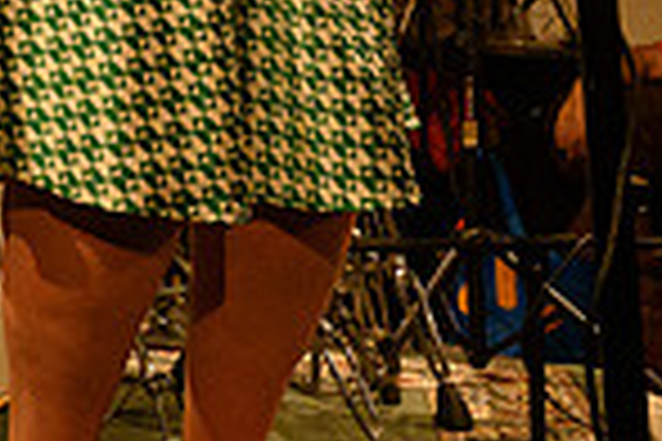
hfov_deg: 19.9
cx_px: -167
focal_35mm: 95
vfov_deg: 13.1
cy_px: -338
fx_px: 1747
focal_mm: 24
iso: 12800
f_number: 8
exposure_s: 1/250
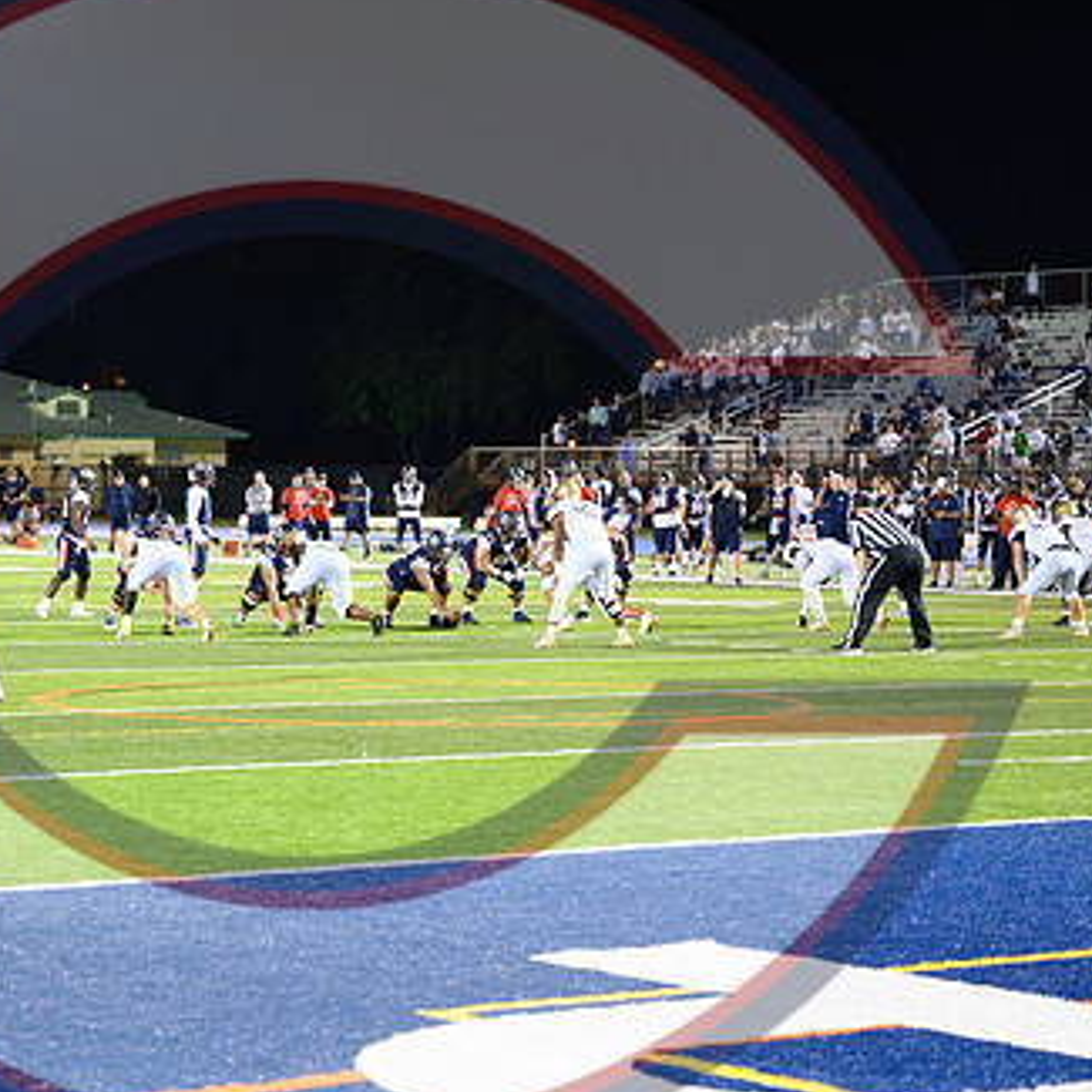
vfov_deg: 16.4
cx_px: 292
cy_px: 544
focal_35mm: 106
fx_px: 3783
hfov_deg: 16.4
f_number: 2.8
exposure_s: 1/320
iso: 4000
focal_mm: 70
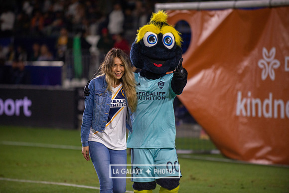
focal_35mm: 200
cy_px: 96
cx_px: 144
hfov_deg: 10.3
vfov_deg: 6.9
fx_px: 1606
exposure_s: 1/2500
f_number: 2.8
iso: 1600
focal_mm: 200
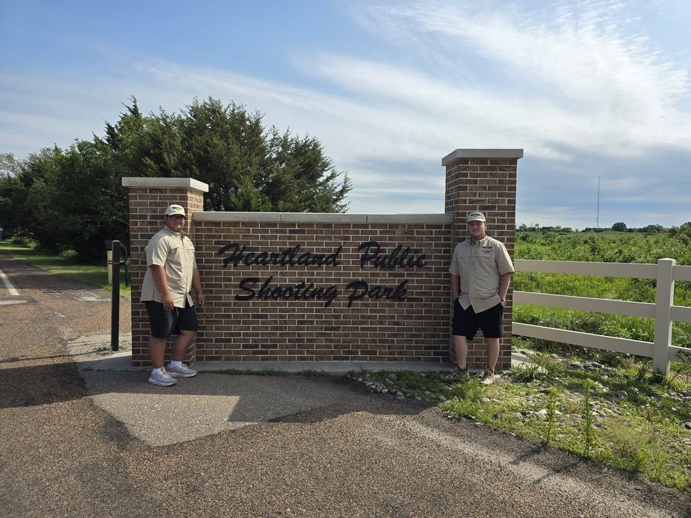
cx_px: 346
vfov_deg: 58.9
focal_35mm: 23
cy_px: 259
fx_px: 459
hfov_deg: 73.9
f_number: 1.7
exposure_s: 1/1013
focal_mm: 6.3
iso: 12
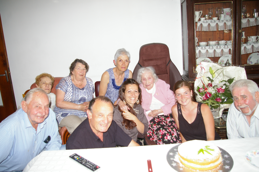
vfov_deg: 47.8
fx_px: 194
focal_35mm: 27
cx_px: 130
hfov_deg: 67.4
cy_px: 86
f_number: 4
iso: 400
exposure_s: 1/30
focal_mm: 18
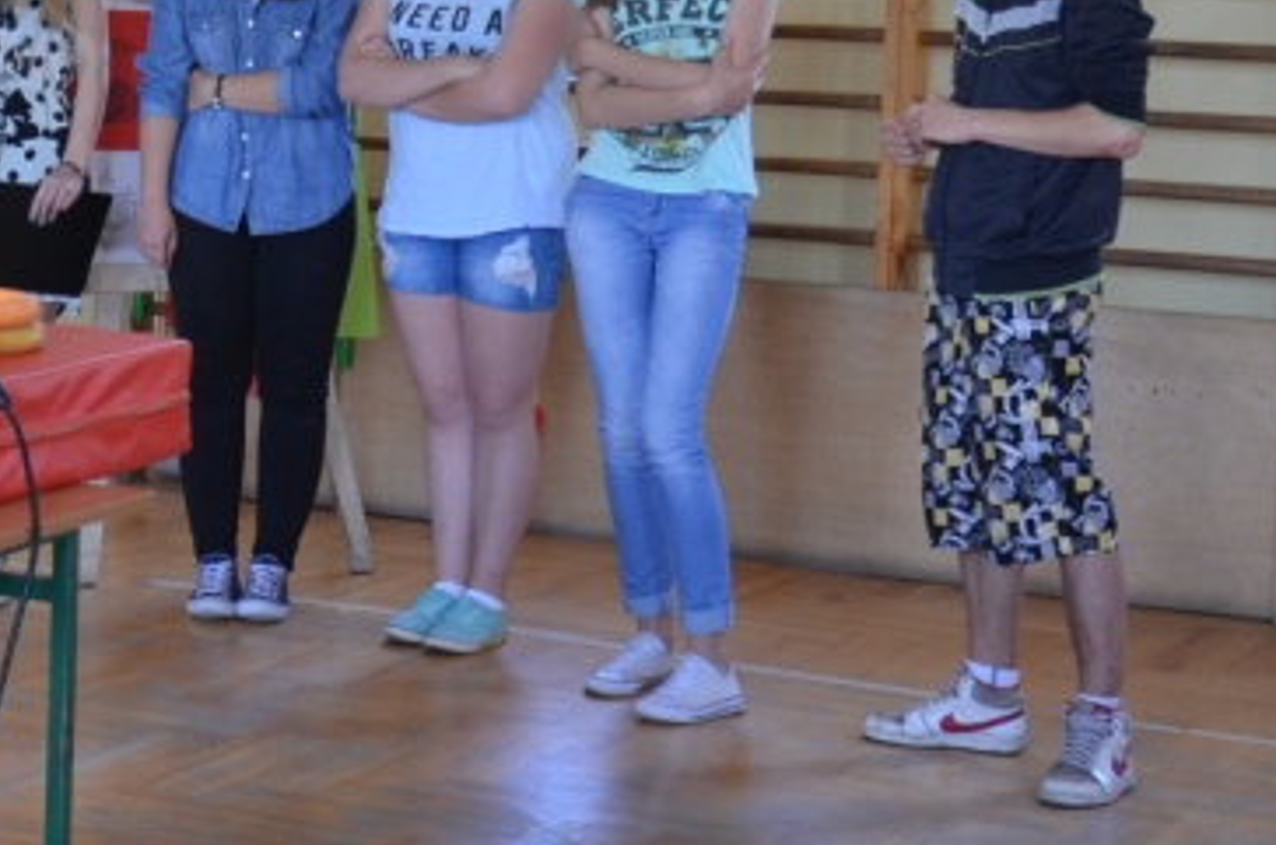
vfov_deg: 12.8
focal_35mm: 105
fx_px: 3728
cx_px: -424
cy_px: 105
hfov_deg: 18.0
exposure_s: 1/50
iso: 800
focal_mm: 25
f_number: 4
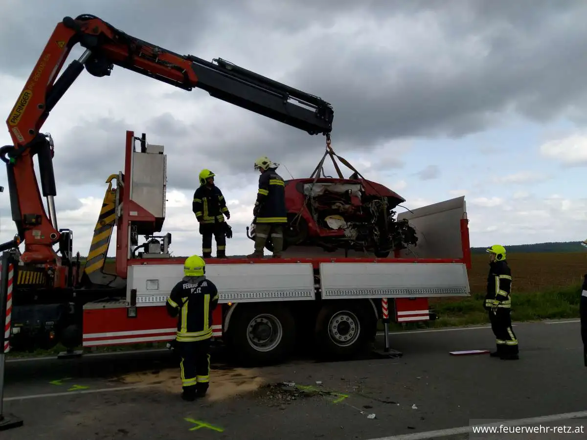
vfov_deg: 54.9
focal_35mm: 25
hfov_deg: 69.4
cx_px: 294
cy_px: 220
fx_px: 424
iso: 100
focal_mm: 4.28
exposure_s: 1/2362
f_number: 1.75
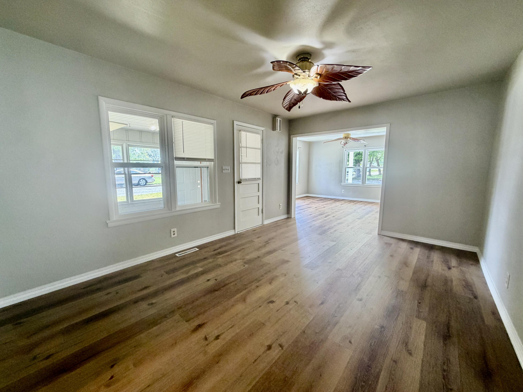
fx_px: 212
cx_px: 262
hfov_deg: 102.1
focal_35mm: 14
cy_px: 196
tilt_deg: -7.2
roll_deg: +0.5
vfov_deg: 85.7
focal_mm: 2.22
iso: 250
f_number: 2.2
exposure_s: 1/120
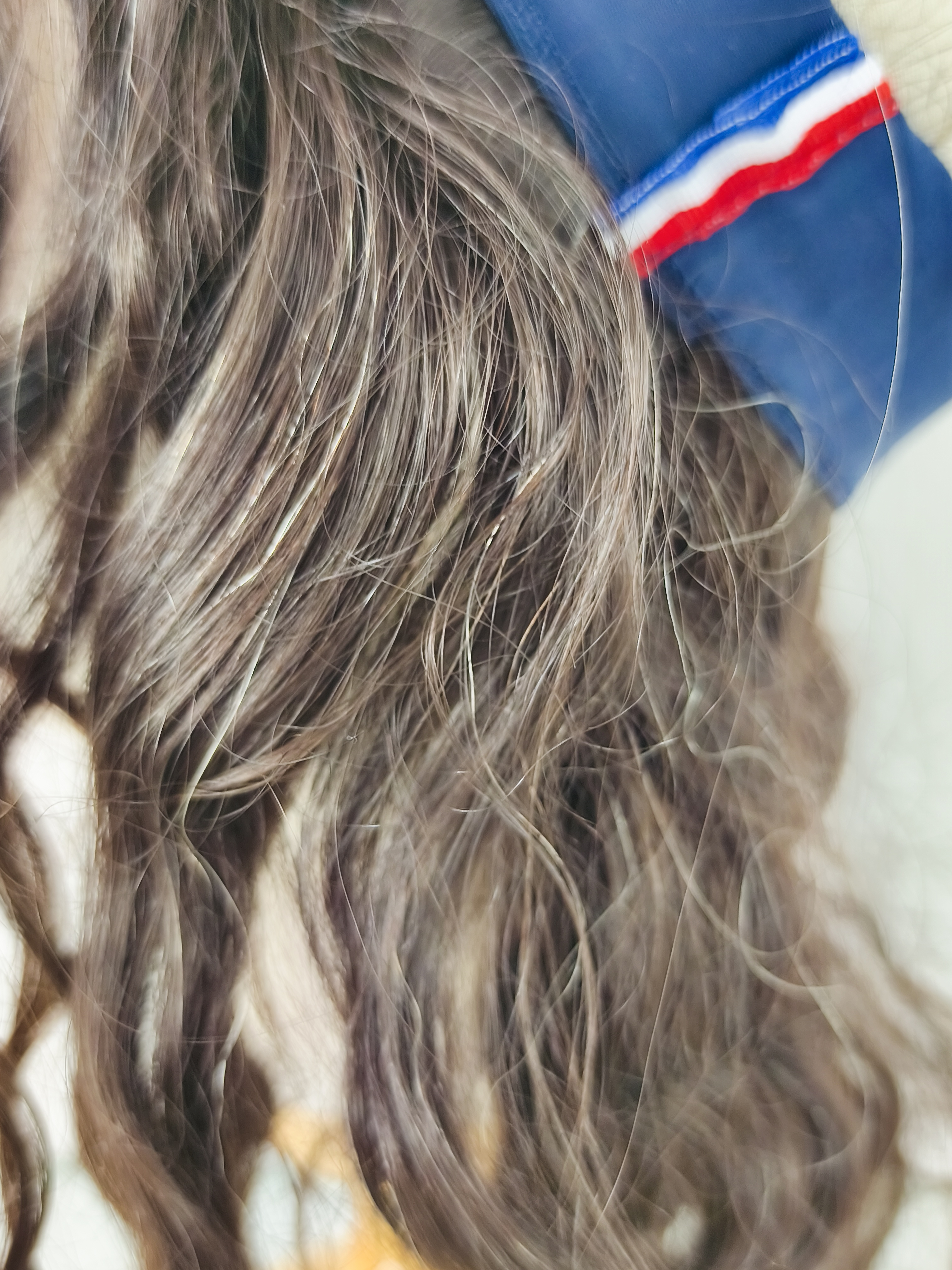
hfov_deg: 44.2
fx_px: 1173
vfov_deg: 56.8
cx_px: 476
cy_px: 635
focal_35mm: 32
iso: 100
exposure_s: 1/40
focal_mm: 6.14
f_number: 1.65
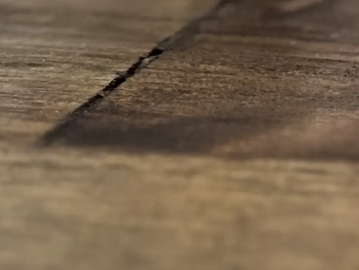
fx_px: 2946
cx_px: 755
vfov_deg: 5.1
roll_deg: -0.8
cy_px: -336
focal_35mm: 284
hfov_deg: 6.7
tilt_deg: -8.5
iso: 200
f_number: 1.78
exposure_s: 1/60
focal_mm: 6.76
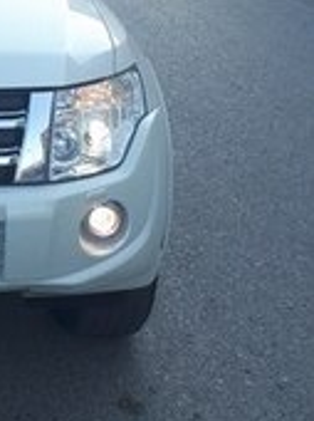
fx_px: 958
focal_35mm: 79
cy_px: -102
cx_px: -143
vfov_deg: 22.5
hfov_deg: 17.0
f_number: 1.9
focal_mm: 3.6
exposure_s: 1/200
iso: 40
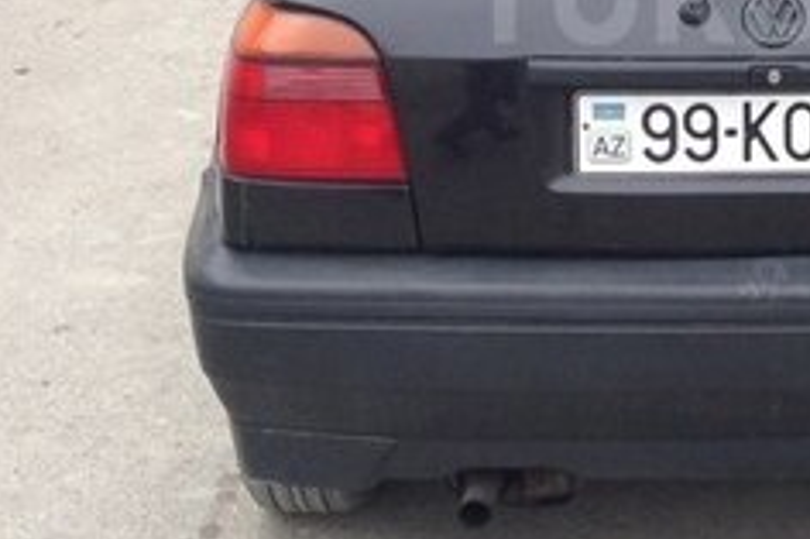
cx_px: 817
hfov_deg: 20.5
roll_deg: -1.6
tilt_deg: -13.8
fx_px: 2158
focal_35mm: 96
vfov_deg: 14.0
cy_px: -9
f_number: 2.4
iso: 50
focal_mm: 4.12
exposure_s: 1/173
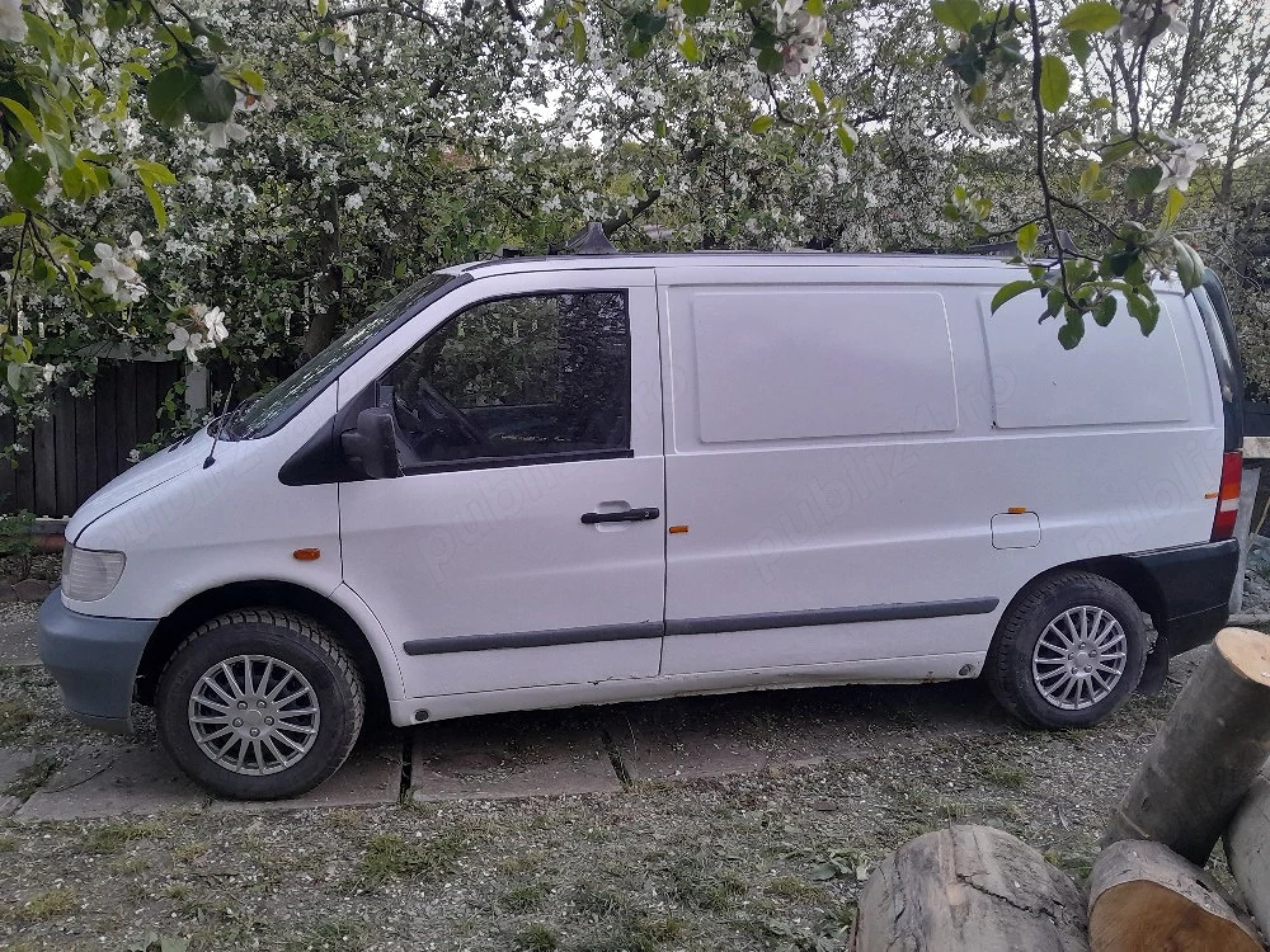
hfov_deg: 67.3
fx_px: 954
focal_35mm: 26
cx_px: 635
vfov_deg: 53.1
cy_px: 476
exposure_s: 1/50
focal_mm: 3.98
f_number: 1.8
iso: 250
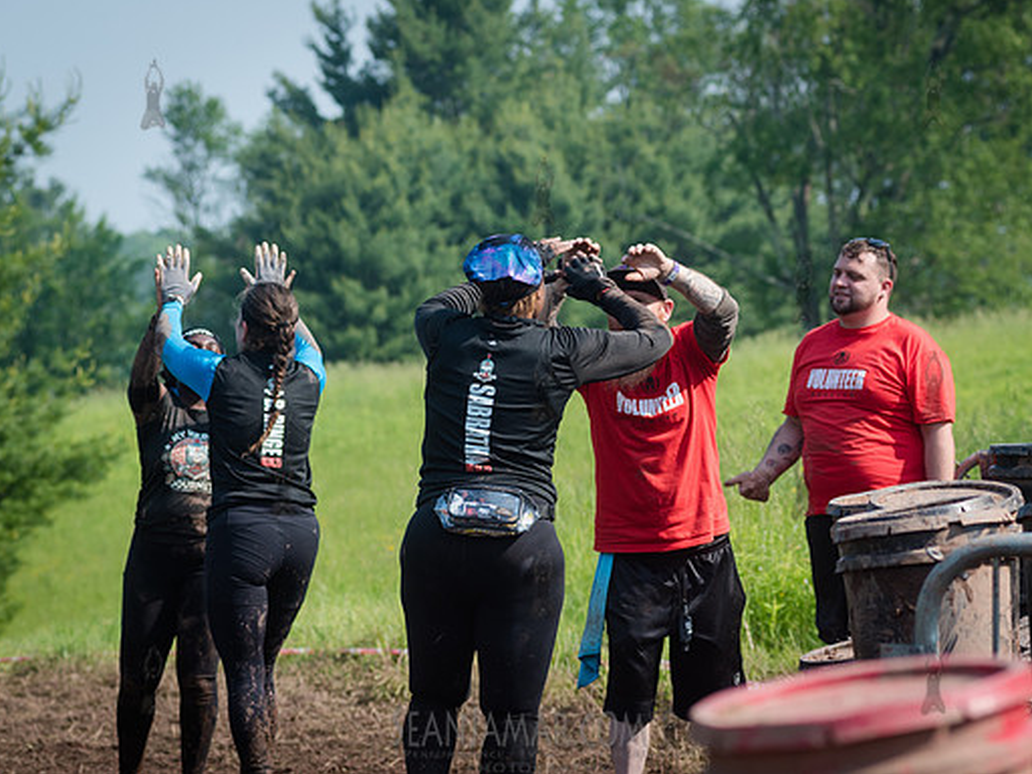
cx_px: 621
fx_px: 4710
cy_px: 300
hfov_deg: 12.5
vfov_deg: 9.4
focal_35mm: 158
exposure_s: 1/1250
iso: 250
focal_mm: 100
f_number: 4.5
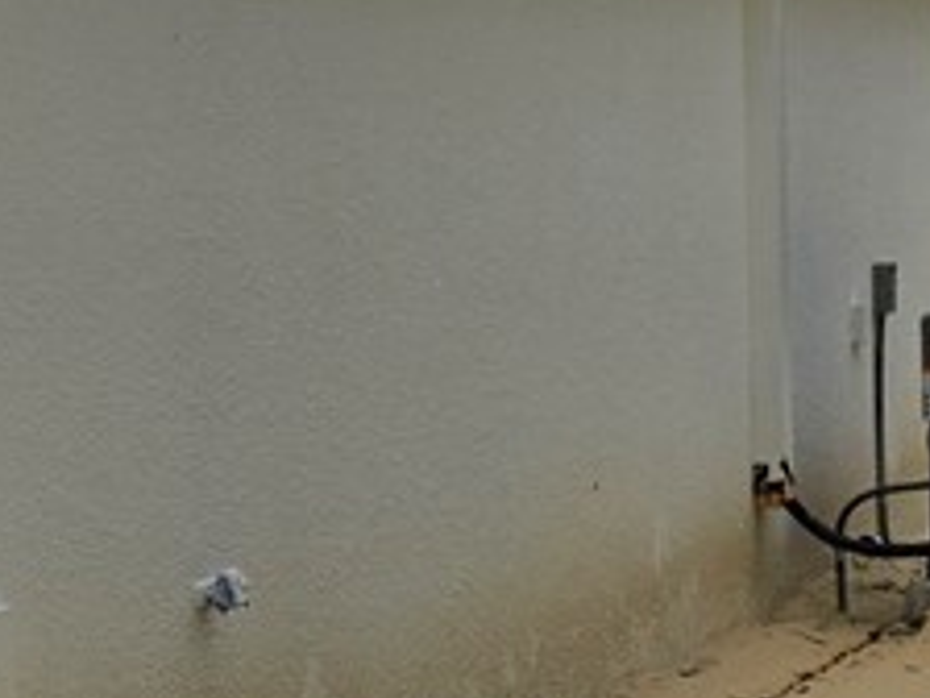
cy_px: 96
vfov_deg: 14.0
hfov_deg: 16.4
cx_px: -623
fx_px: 2821
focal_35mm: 105
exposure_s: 1/5608
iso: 80
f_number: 1.7
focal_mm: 6.25
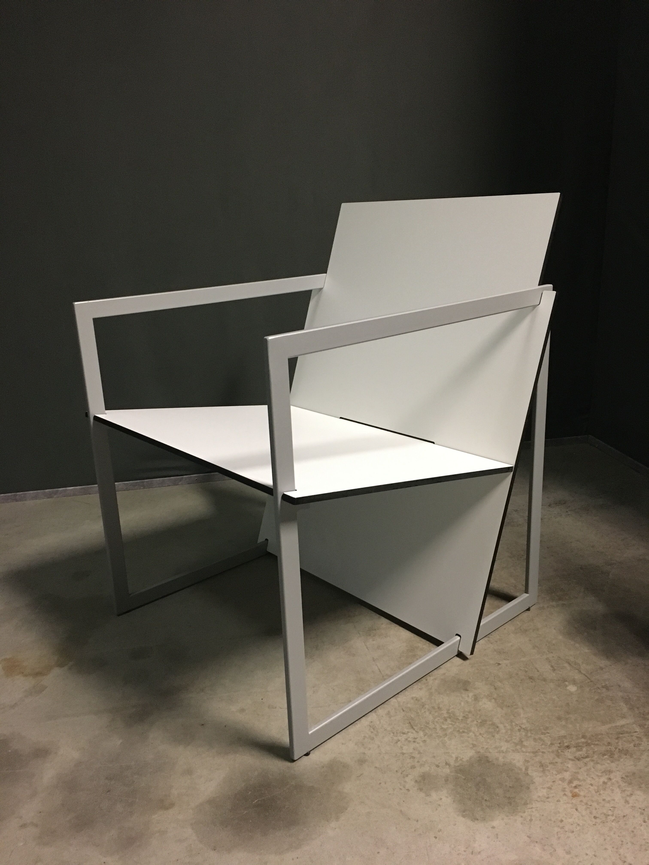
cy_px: 432
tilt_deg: -18.7
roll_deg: +1.6
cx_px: 324
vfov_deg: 61.7
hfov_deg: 48.2
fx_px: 725
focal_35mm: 29
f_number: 2.2
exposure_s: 1/17
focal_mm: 4.15
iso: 250
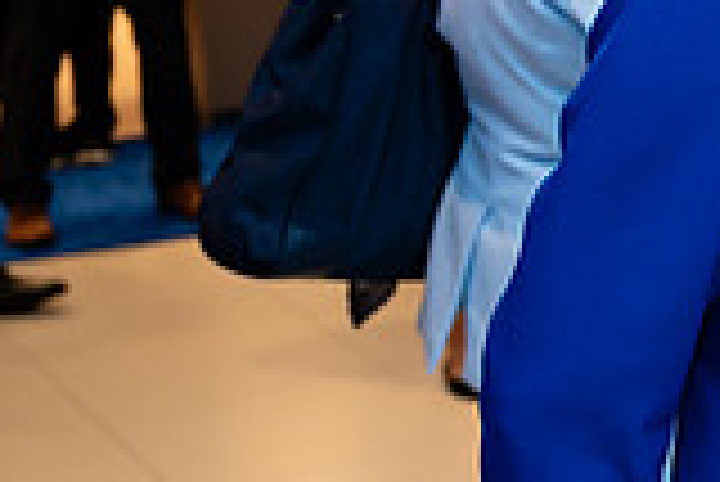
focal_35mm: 121
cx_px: 1188
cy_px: 90
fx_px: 2422
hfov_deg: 15.2
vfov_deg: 11.3
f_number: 3.2
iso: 400
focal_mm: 32.5
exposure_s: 1/200
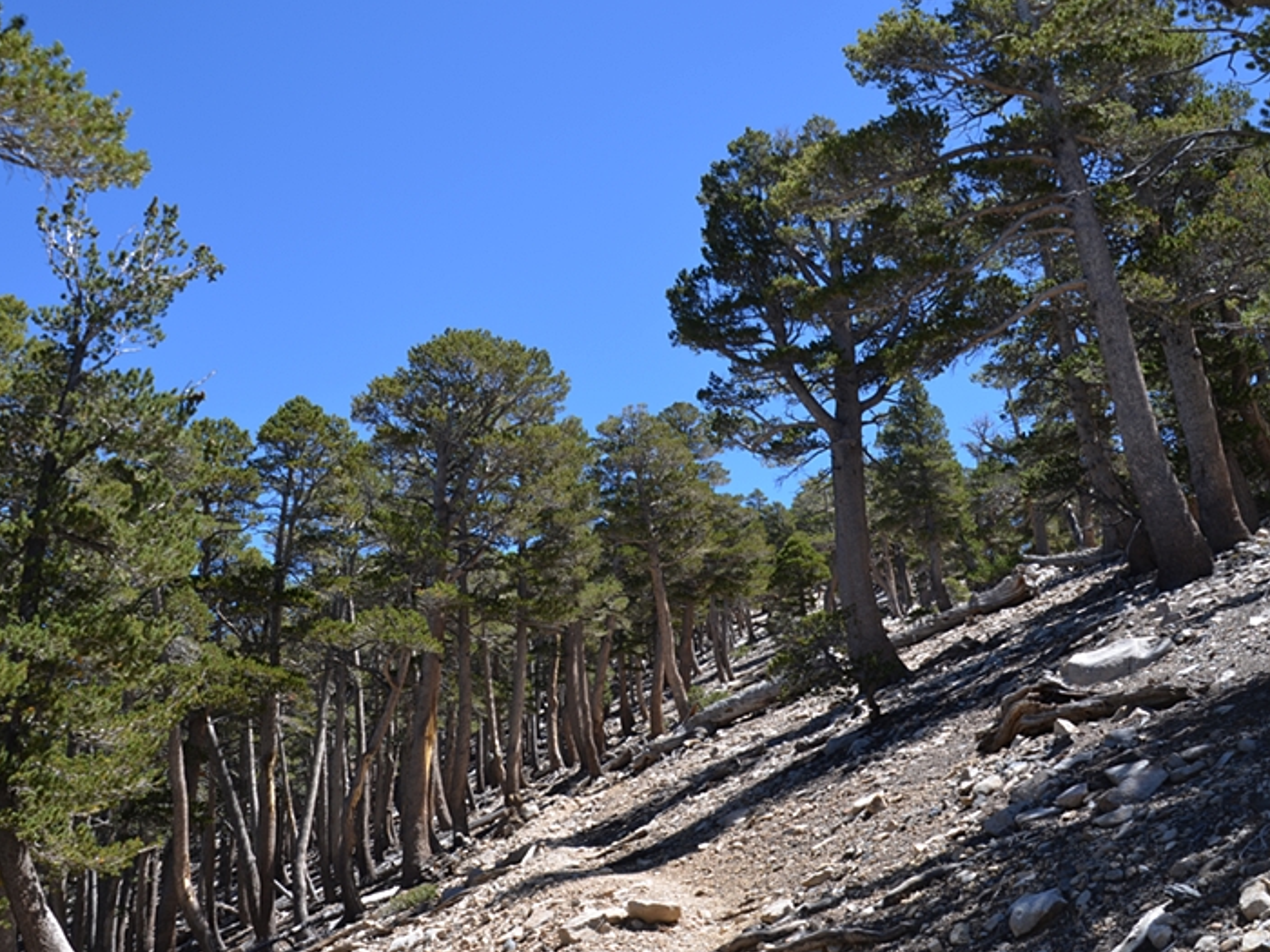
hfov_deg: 53.2
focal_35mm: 35
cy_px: 477
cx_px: 601
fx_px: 1268
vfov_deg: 41.2
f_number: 6.3
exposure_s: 1/250
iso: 100
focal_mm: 21
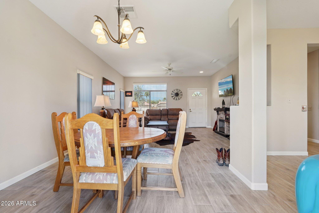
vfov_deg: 70.4
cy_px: 106
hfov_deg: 93.3
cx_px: 160
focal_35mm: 17
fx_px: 151
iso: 400
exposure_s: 1/25
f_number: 8
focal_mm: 17
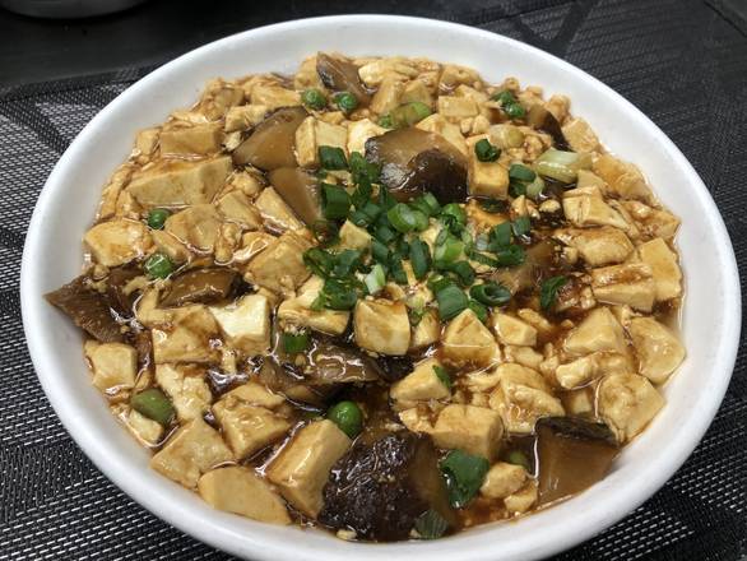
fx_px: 604
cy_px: 280
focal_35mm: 28
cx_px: 374
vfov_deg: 49.8
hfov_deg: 63.4
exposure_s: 1/40
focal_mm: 4
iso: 25
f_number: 1.8
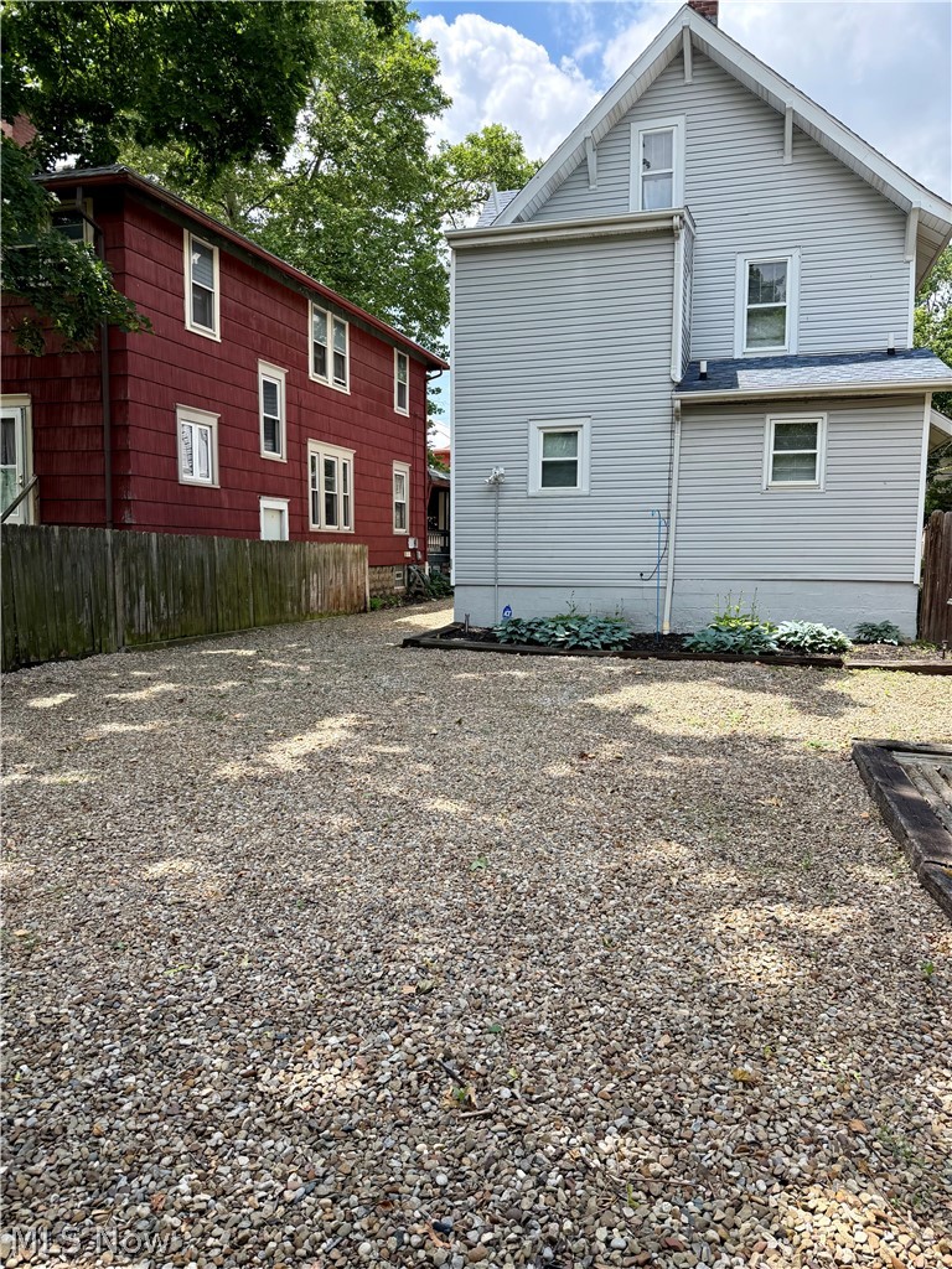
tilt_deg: -7.3
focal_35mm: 24
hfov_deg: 56.8
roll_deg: -0.7
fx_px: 880
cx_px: 476
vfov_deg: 71.6
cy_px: 634
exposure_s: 1/2110
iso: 100
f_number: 1.78
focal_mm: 6.76
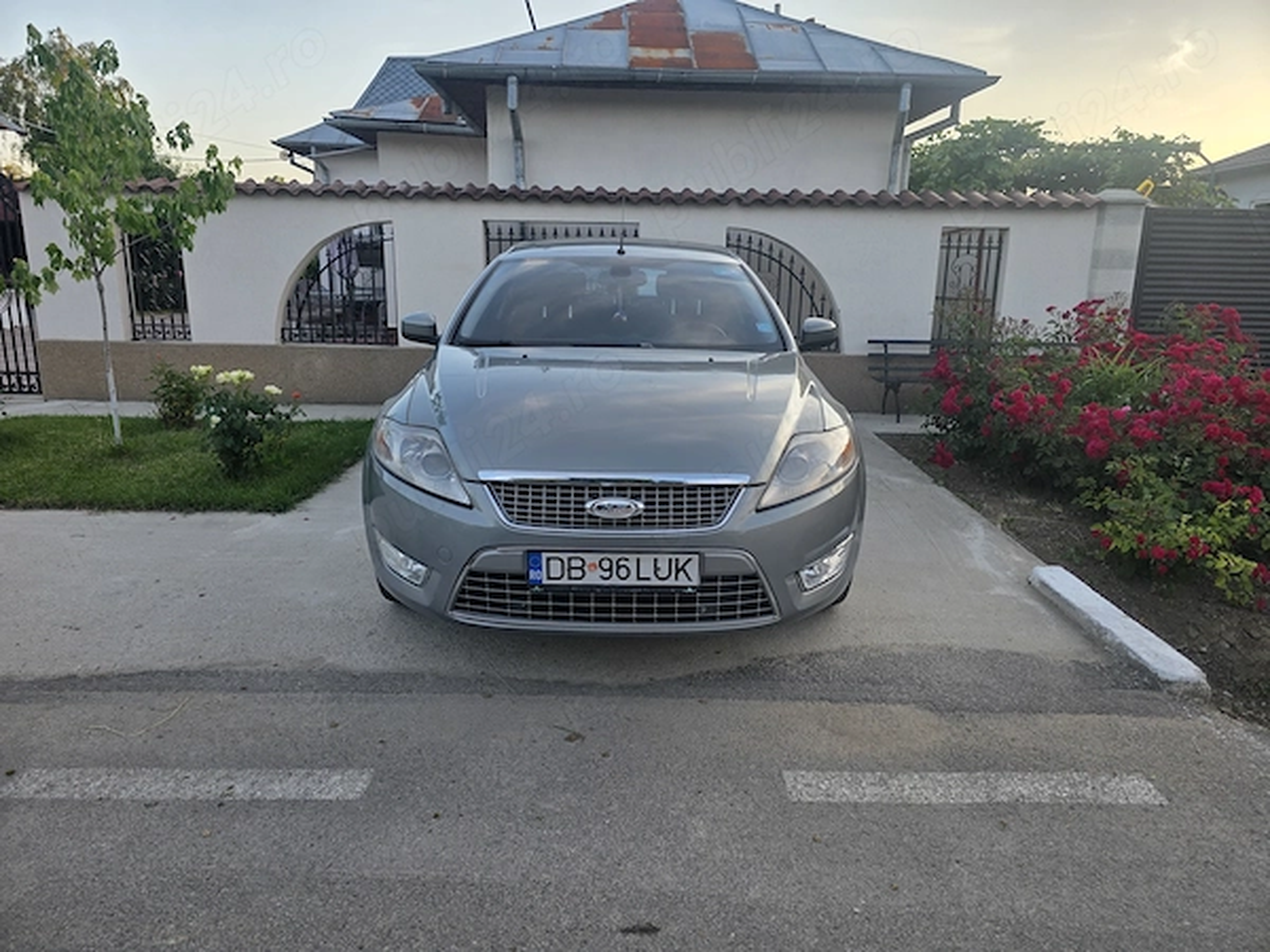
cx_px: 635
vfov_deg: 58.9
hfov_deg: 73.9
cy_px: 476
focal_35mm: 23
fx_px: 844
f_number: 1.7
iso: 40
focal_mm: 6.3
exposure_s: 1/180
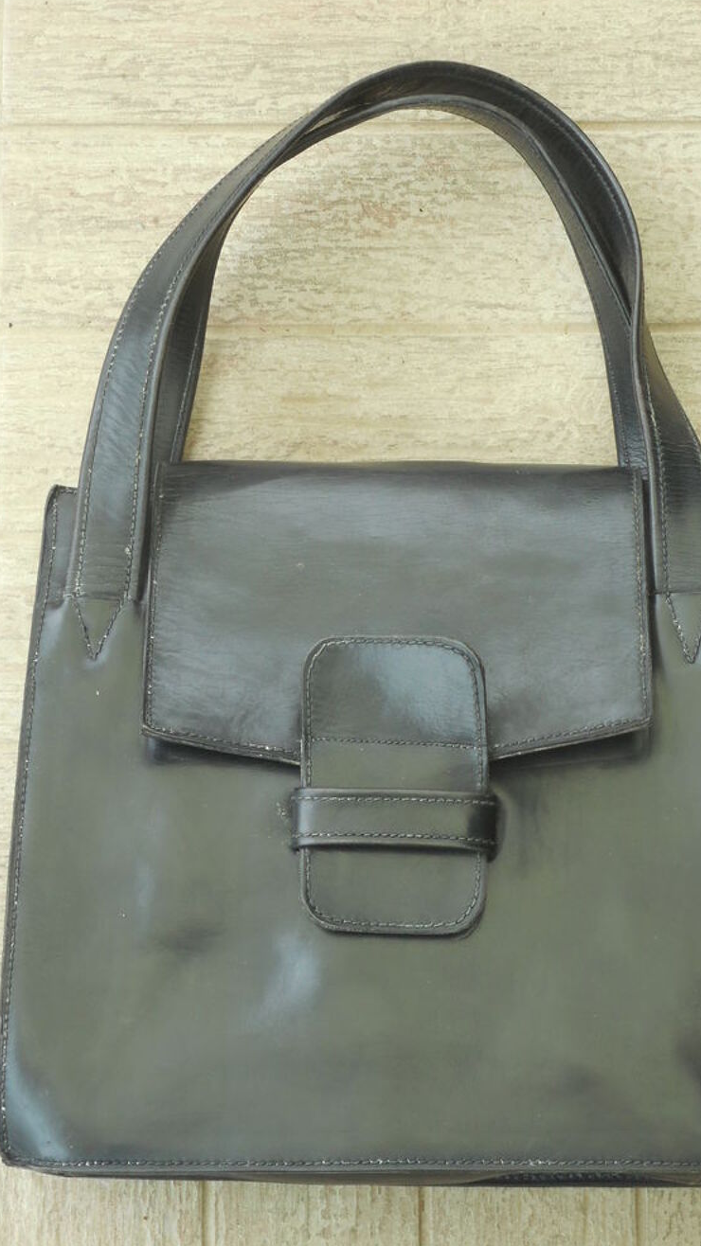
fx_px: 2810
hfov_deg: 14.2
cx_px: 408
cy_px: 621
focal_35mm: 85
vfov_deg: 25.0
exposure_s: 1/40
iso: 80
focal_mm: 13.8
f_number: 5.5
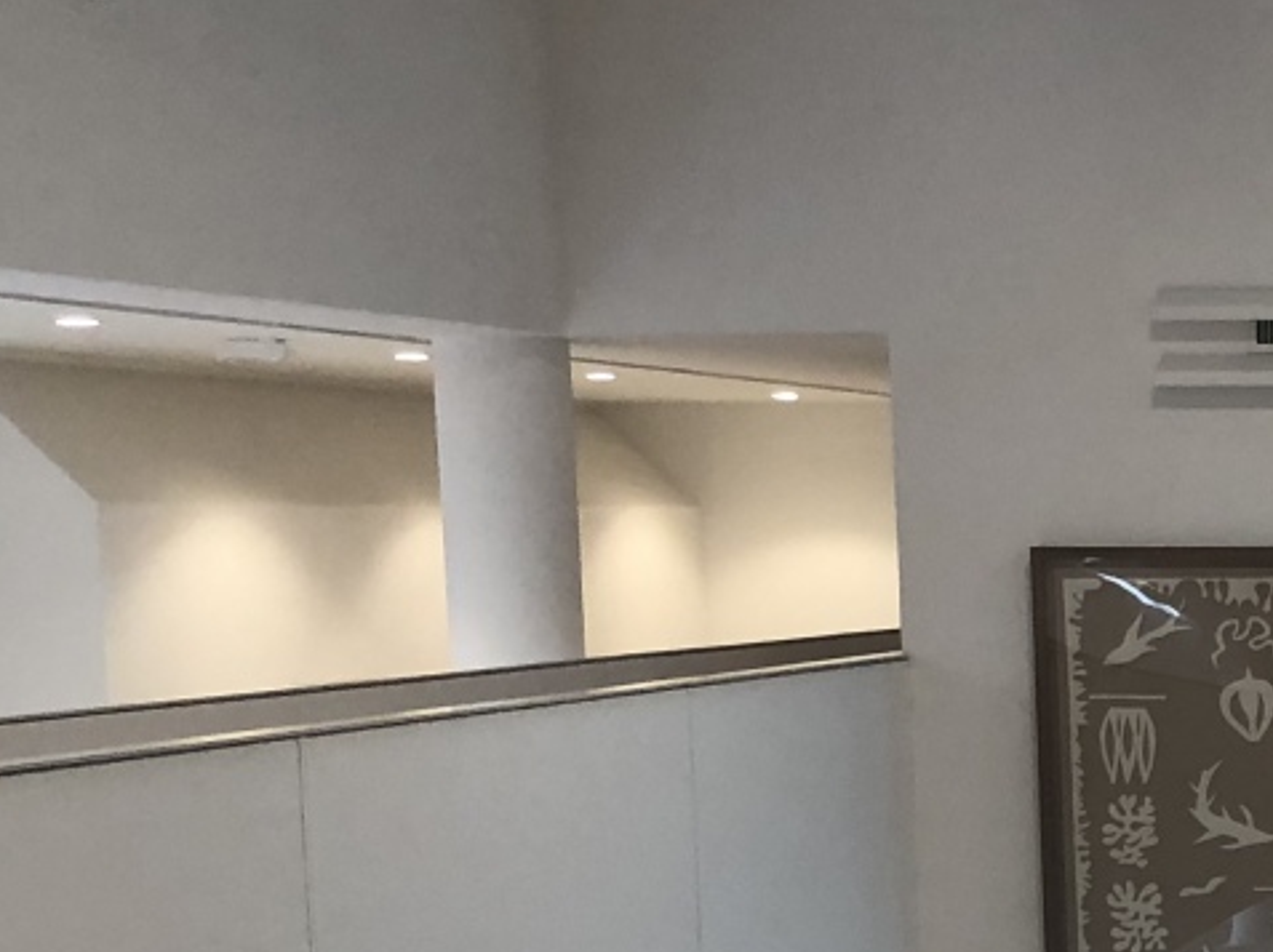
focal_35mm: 94
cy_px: 885
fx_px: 3454
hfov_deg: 17.8
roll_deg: +0.0
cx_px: 2111
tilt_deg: -4.6
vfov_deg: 15.5
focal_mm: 3.99
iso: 32
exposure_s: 1/25
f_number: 1.8
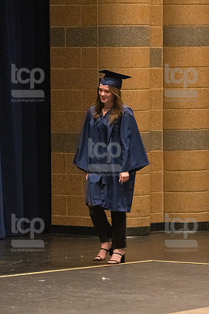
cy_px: 157
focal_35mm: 300
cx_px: 104
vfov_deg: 6.9
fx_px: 2618
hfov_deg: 4.6
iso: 8000
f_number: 4.5
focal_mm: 200
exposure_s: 1/250
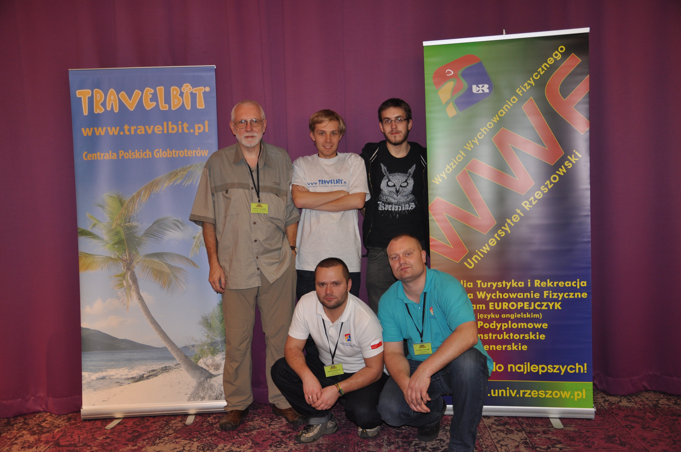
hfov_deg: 53.2
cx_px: 340
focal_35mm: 36
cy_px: 226
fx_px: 680
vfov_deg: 36.8
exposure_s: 1/60
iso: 400
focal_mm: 24
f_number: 3.8
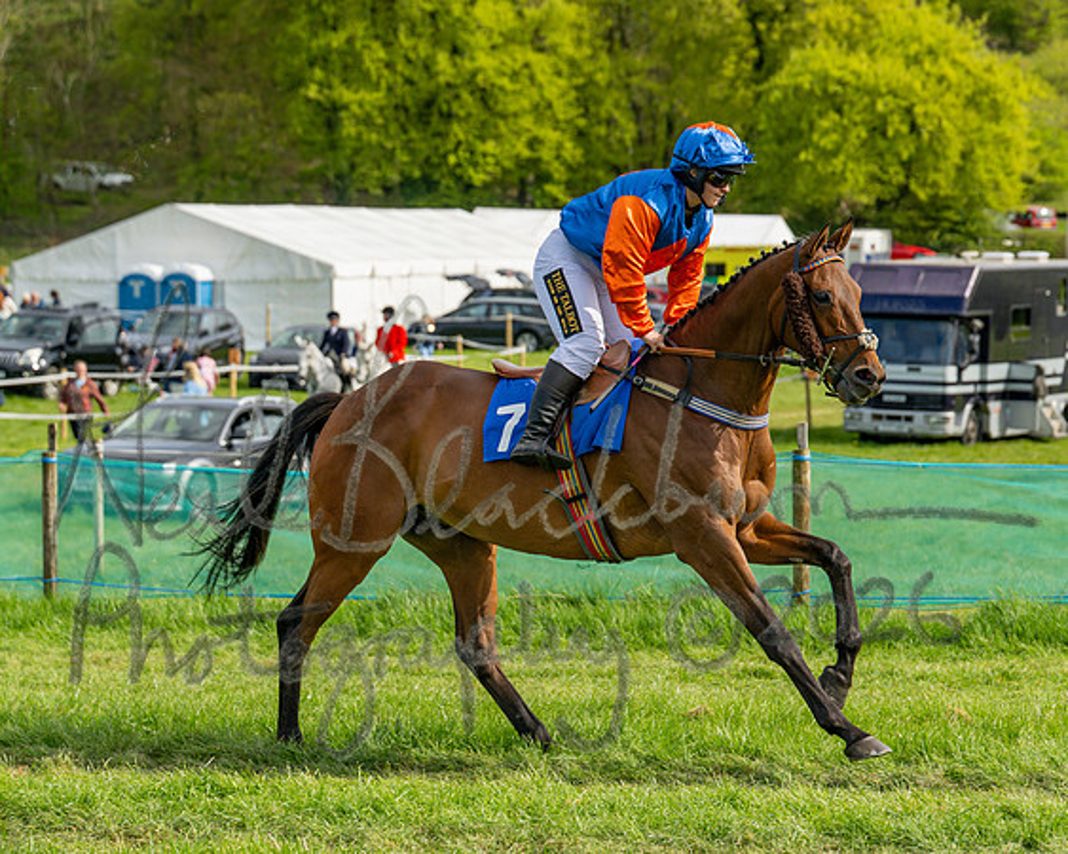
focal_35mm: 128
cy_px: 480
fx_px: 4041
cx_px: 518
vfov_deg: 12.1
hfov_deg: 15.1
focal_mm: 82
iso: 200
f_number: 4
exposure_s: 1/2000
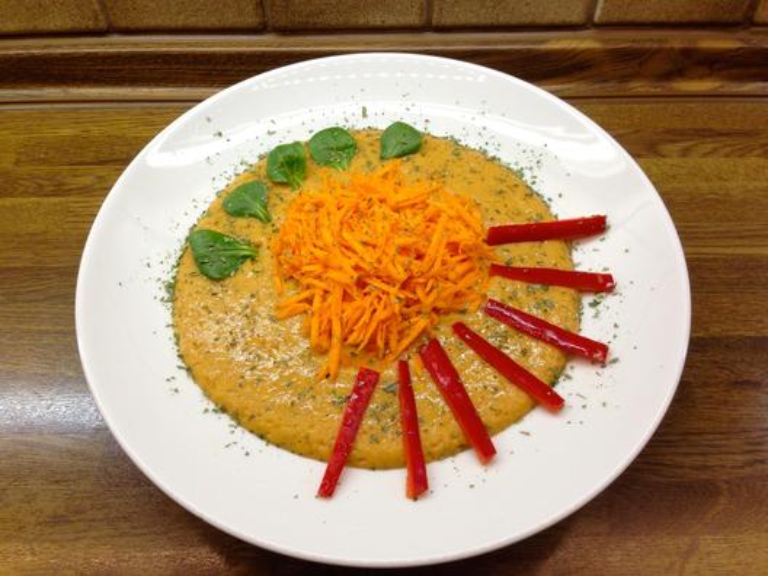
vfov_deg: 42.9
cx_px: 384
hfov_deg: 55.4
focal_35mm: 33
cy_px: 288
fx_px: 732
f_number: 2.4
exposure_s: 1/33
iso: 50
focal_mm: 4.12
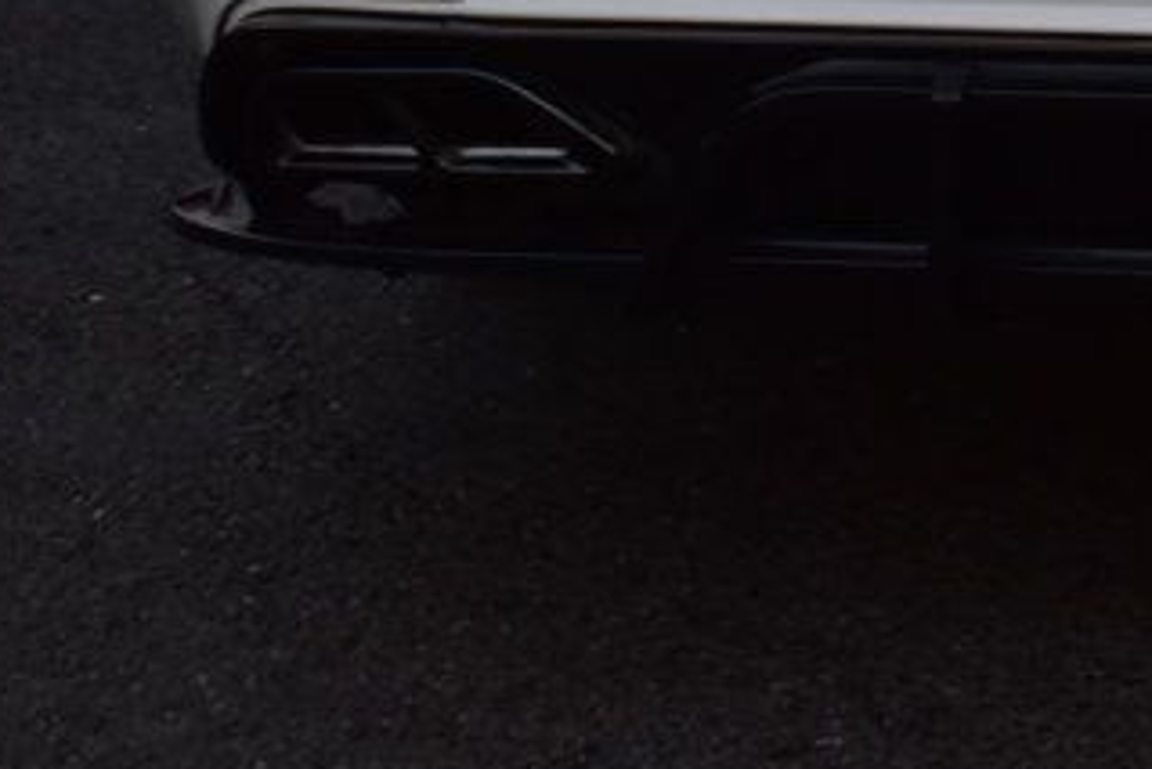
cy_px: -372
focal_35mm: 125
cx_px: 1741
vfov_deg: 10.6
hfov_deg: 15.1
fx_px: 4002
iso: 900
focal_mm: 26
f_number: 6.3
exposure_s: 1/15
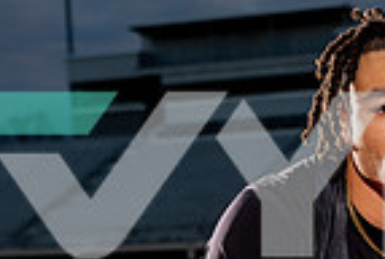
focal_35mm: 138
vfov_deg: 9.7
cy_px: 367
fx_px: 1479
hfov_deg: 14.7
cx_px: 358
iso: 320
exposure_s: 1/1250
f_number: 4
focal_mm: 44
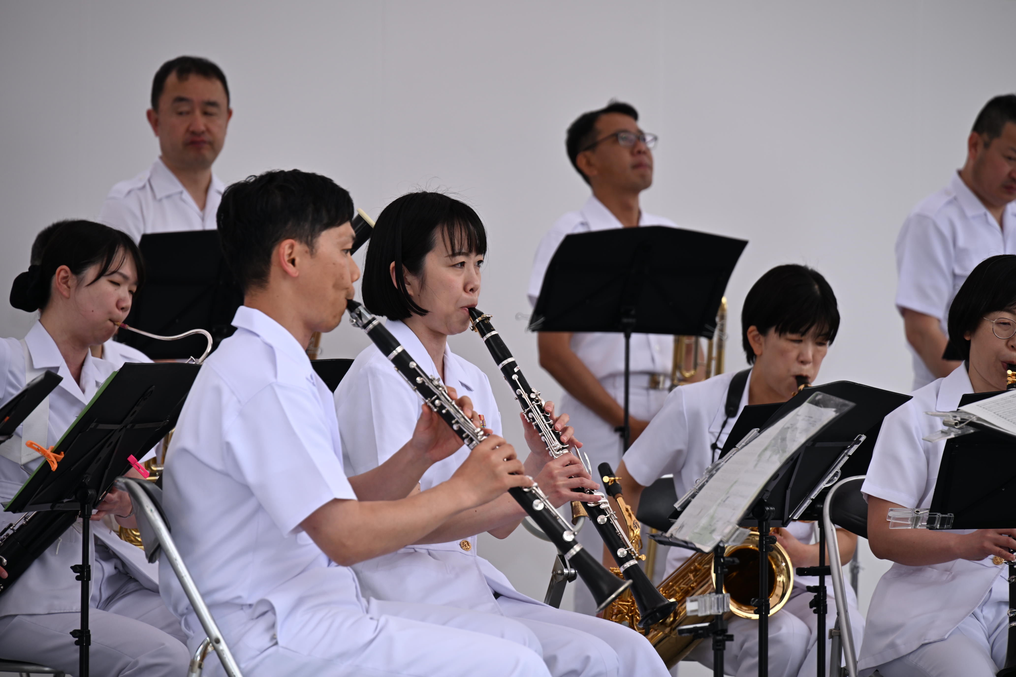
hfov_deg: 10.3
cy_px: 338
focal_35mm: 200
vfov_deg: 6.9
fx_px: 5644
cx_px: 508
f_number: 7.1
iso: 100
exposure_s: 1/160
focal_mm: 200
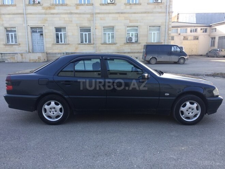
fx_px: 188
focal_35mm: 29
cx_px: 112
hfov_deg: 61.7
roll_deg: -0.1
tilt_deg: -9.1
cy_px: 84
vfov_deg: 48.2
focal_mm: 4.15
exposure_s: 1/152
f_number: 2.2
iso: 32
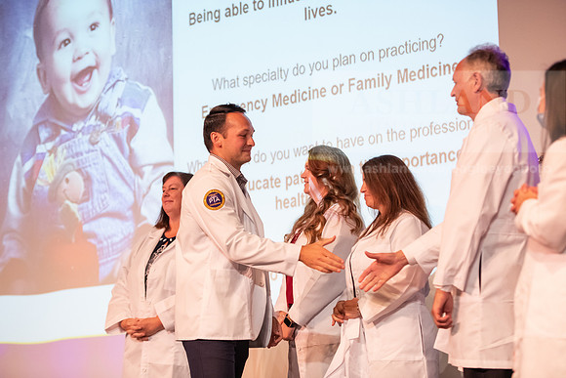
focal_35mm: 95
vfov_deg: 14.4
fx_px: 1494
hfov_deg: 21.5
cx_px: 283
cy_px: 189
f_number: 3.2
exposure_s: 1/200
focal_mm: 95
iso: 3200
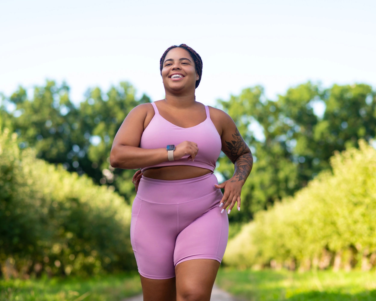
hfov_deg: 20.0
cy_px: 150
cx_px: 192
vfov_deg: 16.0
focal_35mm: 96
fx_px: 1068
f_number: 2.5
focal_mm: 85
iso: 320
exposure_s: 1/1600
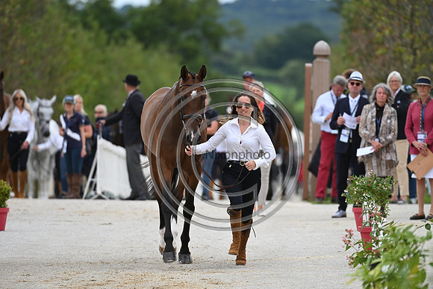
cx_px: 216
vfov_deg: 3.4
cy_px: 144
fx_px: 4812
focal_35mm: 400
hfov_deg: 5.2
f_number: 5.6
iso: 560
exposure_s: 1/1600
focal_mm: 400
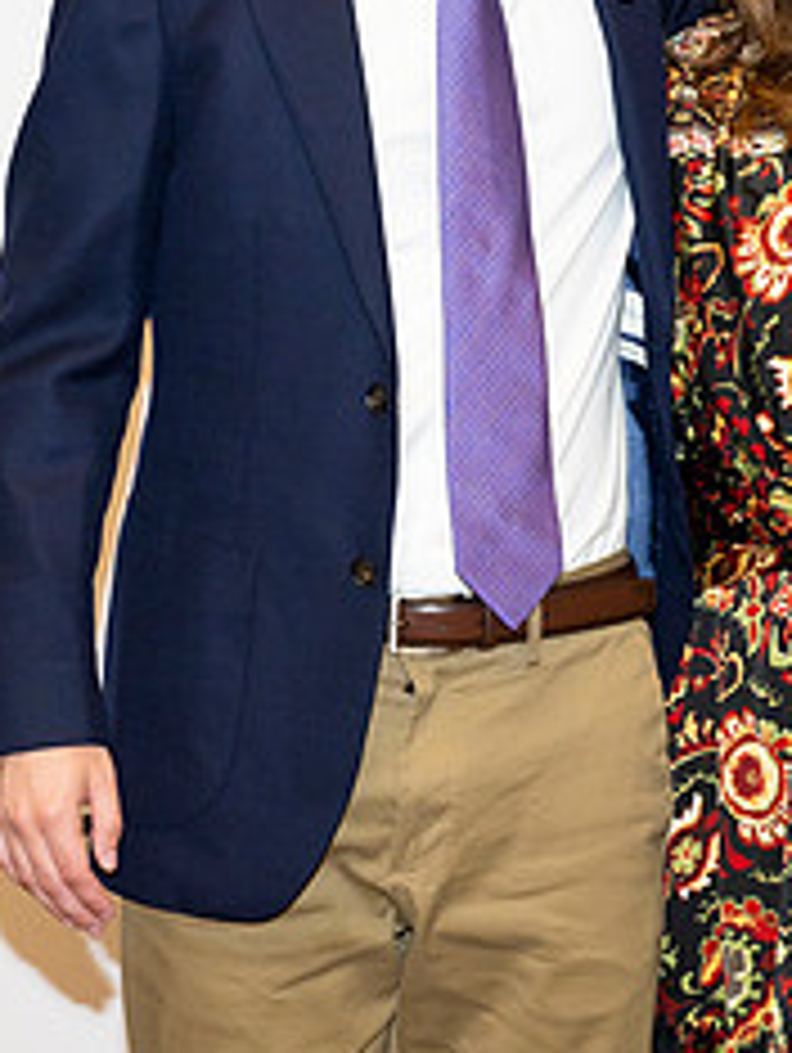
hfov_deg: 11.1
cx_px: 668
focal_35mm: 133
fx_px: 4050
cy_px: 216
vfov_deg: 14.7
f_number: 5.6
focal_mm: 48
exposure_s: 1/160
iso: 800
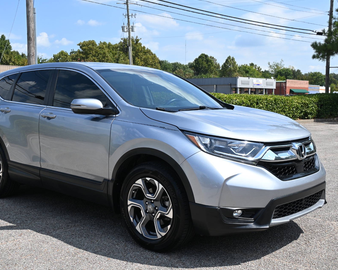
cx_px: 144
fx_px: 426
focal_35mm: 43
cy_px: 135
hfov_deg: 43.2
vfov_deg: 35.2
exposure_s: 1/400
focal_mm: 25
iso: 100
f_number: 7.1
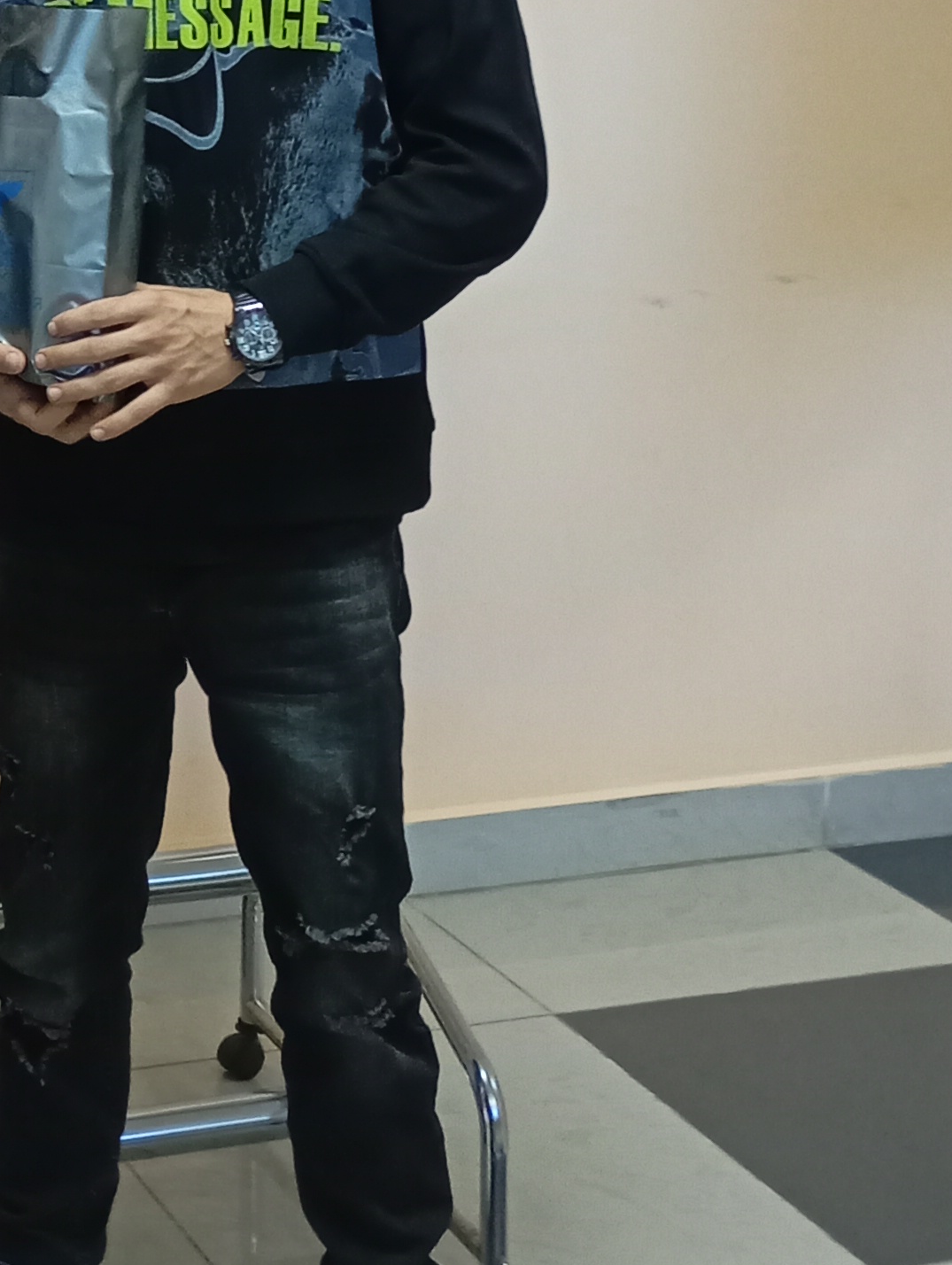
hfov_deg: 17.5
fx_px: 2927
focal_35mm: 80
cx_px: -241
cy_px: 134
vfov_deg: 23.7
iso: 620
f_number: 1.8
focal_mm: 4.27
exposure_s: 1/25
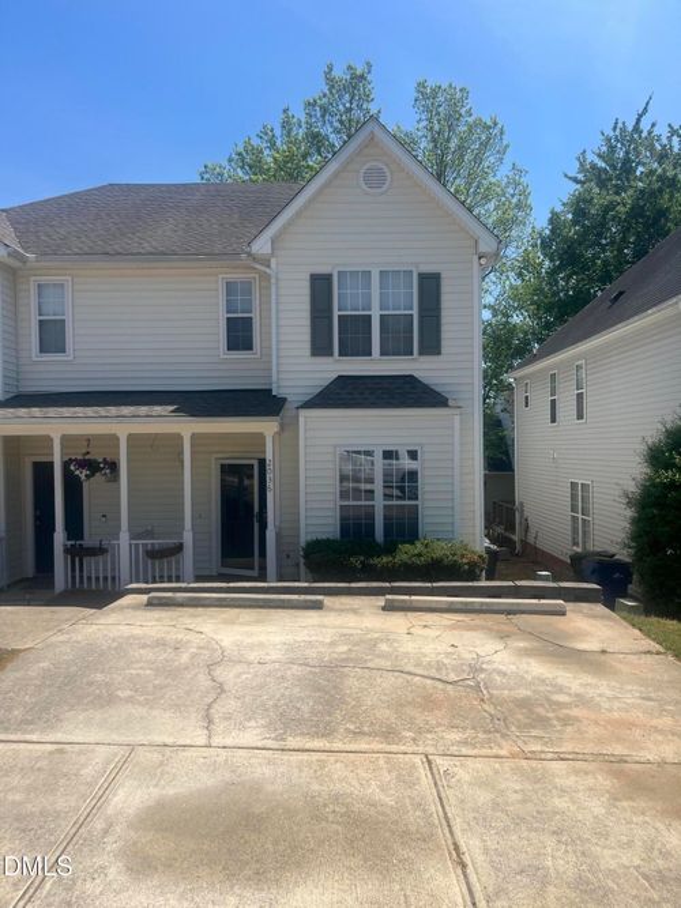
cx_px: 340
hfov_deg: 53.0
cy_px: 454
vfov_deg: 67.3
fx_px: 682
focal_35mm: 26
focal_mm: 5.1
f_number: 1.6
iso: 50
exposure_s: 1/4149
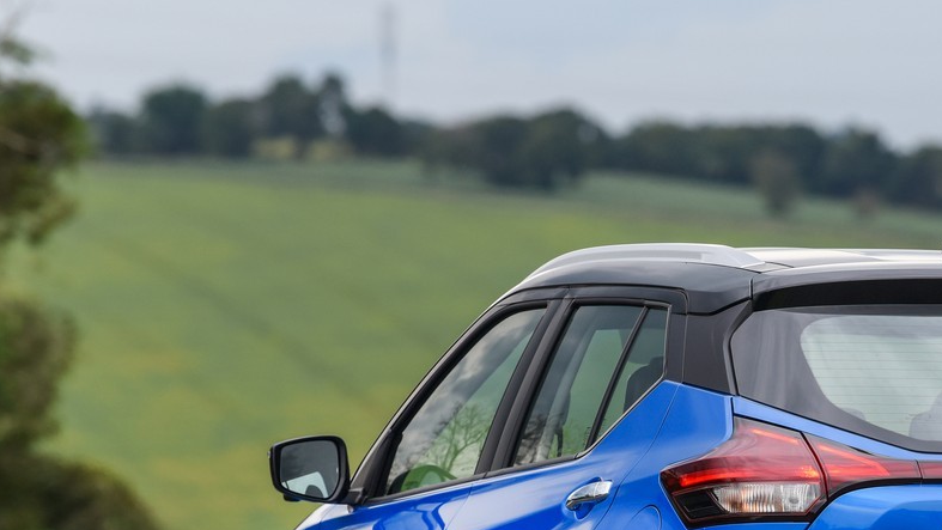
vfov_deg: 2.9
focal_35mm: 426
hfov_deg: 5.1
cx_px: 669
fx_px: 10642
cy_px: 523
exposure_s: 1/125
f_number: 4.5
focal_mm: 200
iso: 400
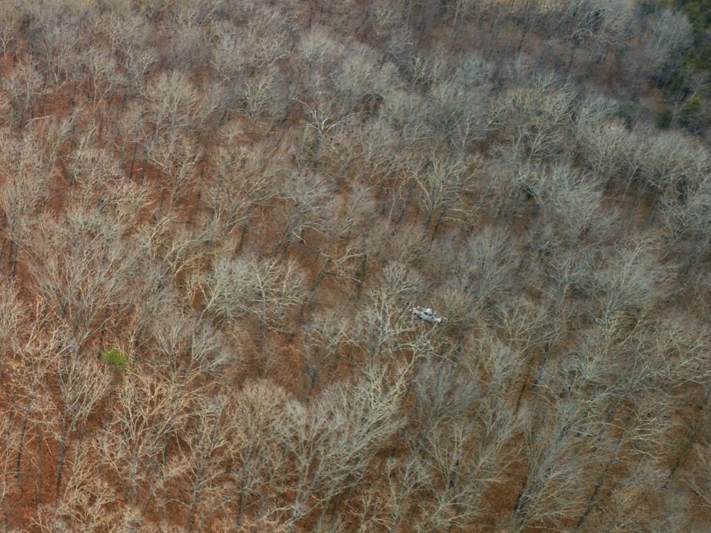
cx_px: -55
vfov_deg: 26.6
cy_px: 281
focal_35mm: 55
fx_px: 1130
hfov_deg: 31.3
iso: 100
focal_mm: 6.7
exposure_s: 1/160
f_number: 1.7
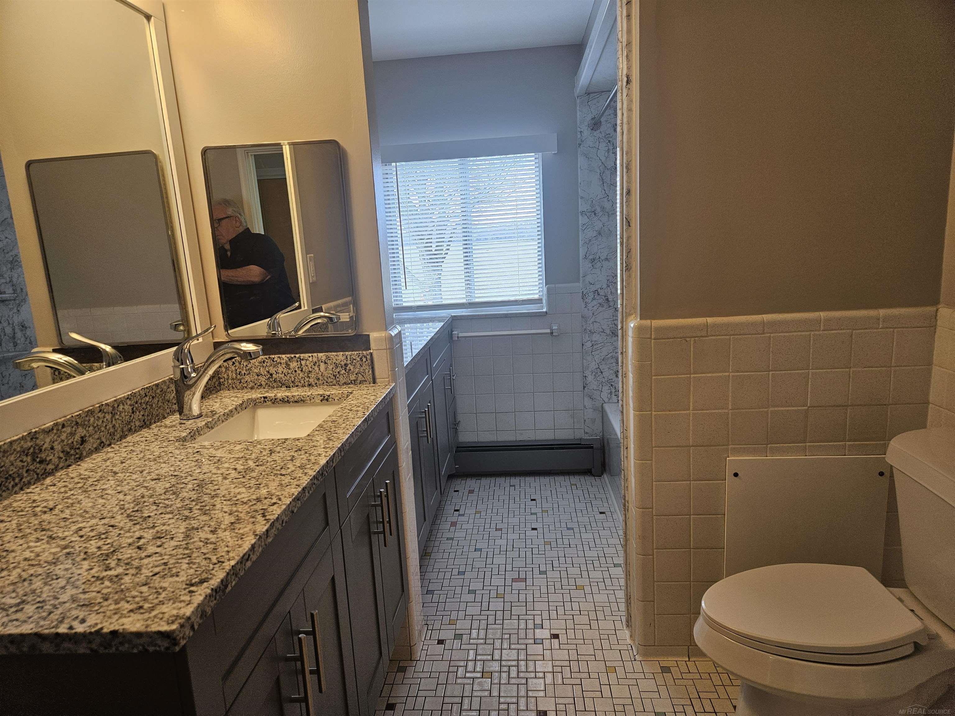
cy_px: 358
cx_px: 478
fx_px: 635
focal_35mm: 23
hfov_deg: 73.9
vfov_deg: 58.9
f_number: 1.8
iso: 80
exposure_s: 1/120
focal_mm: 5.4
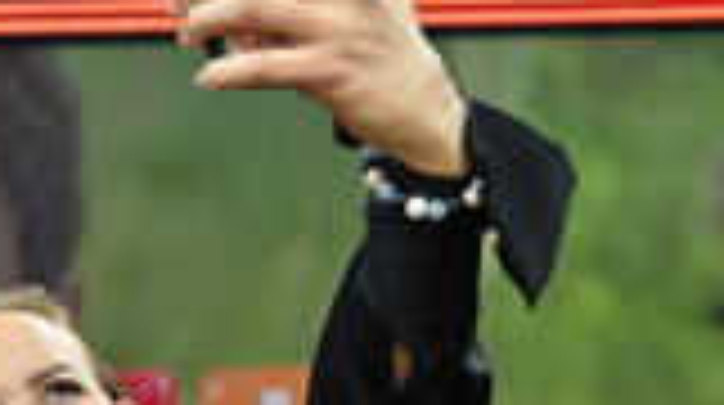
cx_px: -56
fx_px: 1802
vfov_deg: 12.7
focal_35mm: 94
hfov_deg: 21.6
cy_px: 405
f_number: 3.5
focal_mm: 32
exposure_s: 1/200
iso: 800
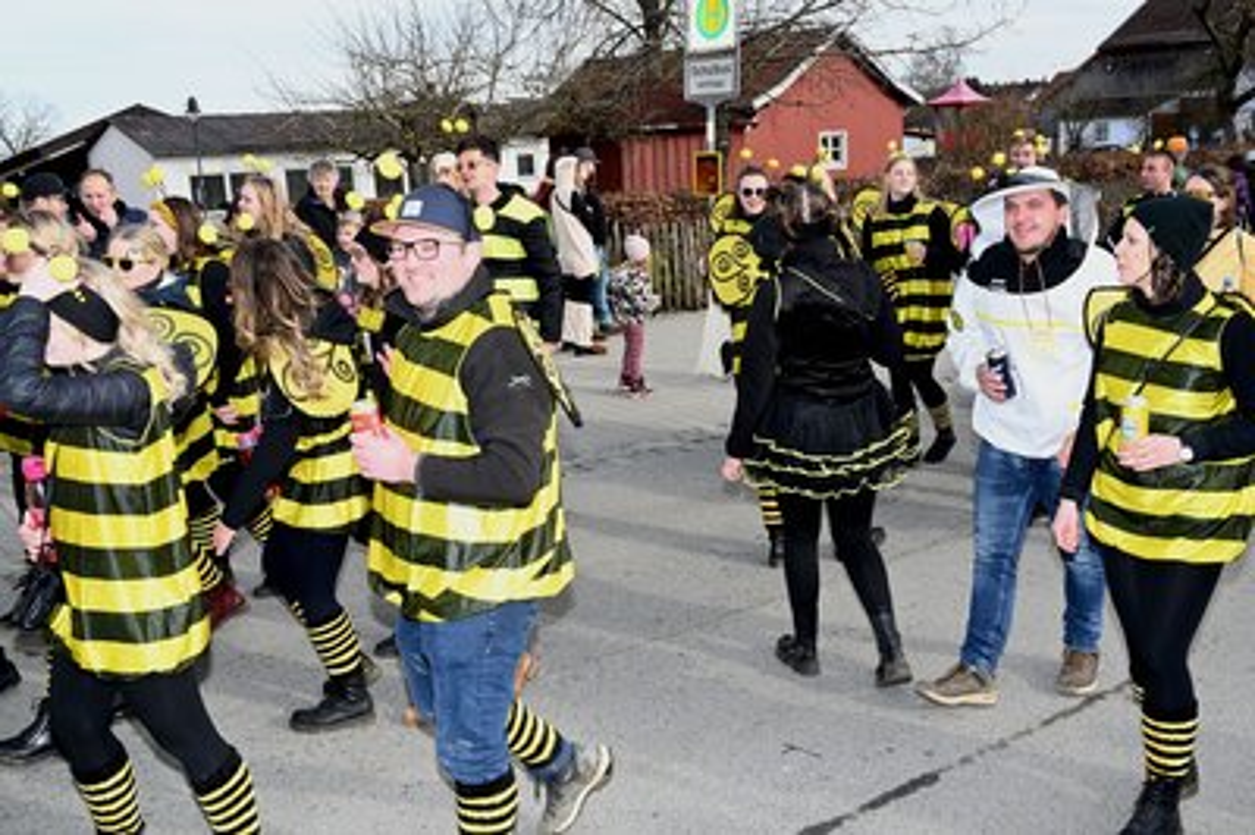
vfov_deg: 36.8
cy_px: 418
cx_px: 628
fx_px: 1254
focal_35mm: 36
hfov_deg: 53.2
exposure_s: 1/200
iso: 1000
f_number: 16
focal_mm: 36
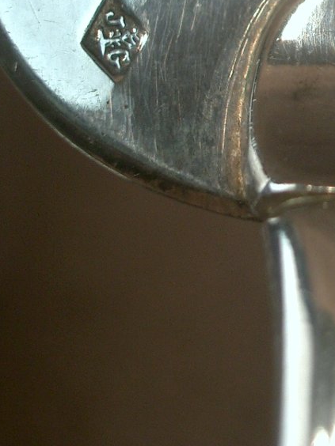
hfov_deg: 11.1
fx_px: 1703
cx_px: 361
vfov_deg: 14.9
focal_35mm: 132
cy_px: 93
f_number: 3.5
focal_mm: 10.2
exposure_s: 1/100
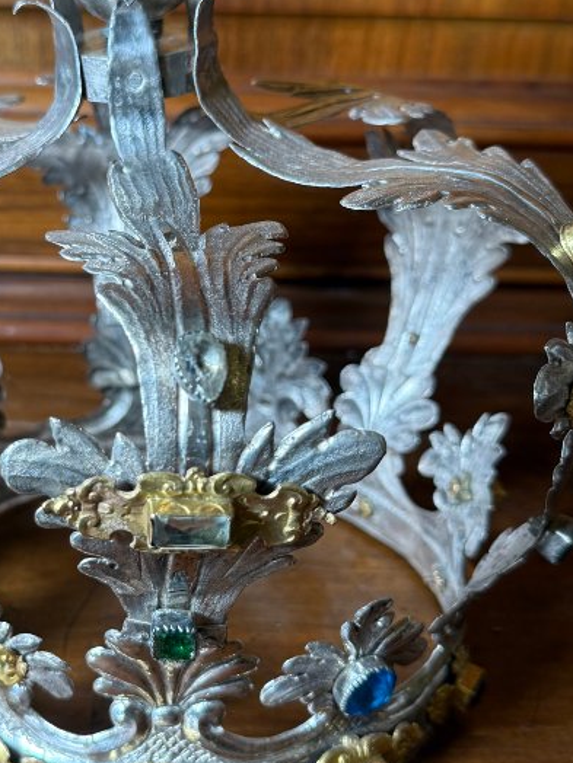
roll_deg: +0.1
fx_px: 1214
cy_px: 365
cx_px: 133
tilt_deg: -26.0
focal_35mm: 55
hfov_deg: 26.2
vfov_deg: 34.9
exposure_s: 1/119
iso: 160
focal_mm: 6.76
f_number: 1.78
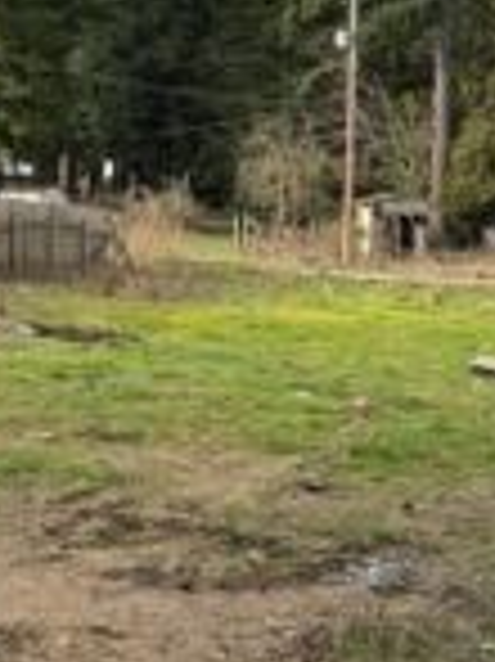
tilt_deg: -3.3
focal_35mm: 87
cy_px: 227
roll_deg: -1.0
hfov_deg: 16.8
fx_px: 1661
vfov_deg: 22.4
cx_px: 117
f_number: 1.78
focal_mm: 6.76
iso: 80
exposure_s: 1/1653
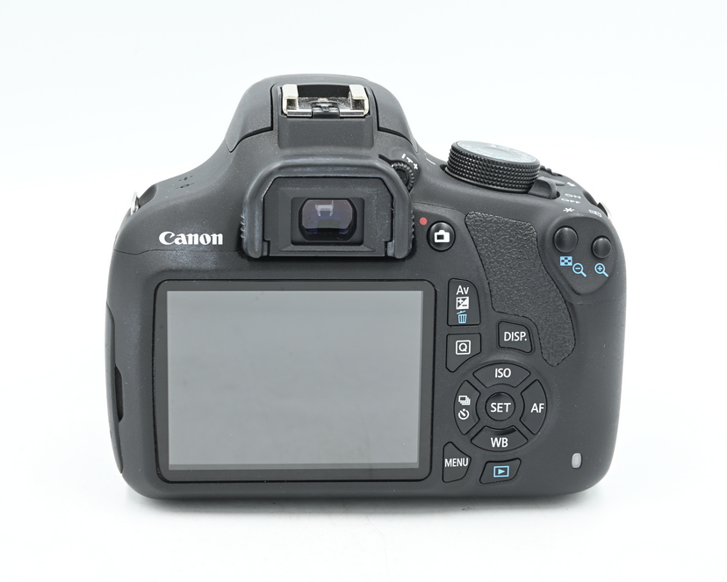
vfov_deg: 18.1
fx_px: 1830
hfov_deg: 22.5
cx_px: 359
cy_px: 292
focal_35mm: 85
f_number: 14
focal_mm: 75
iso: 200
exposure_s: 1/13
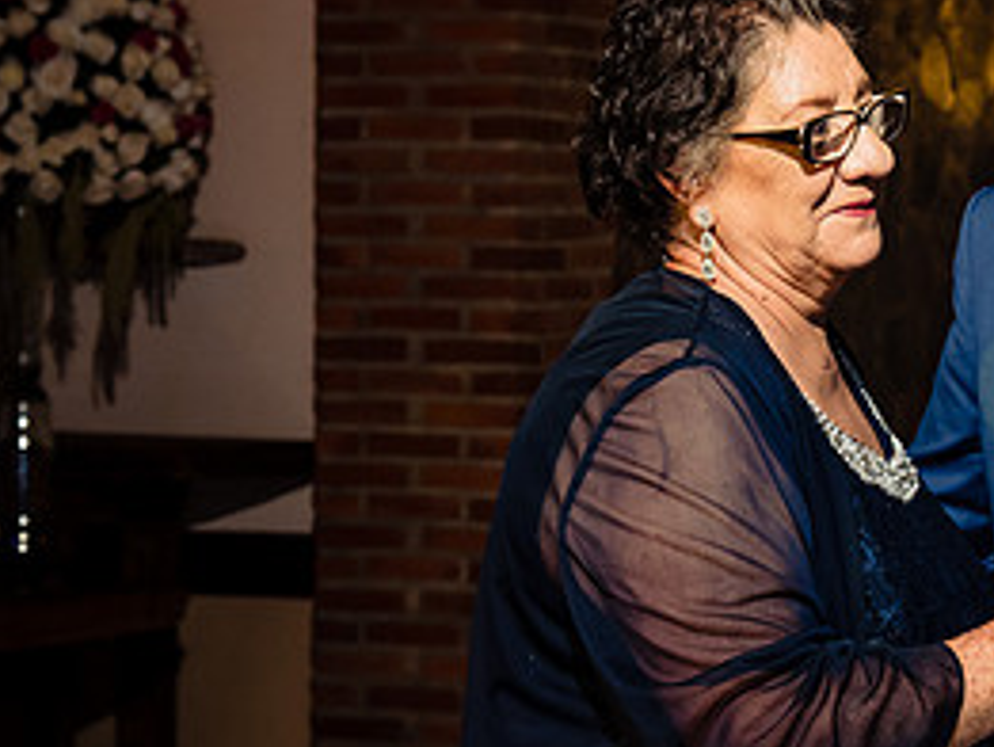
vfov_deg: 10.7
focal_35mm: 139
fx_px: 3993
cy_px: 265
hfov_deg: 14.1
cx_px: 823
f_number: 7.1
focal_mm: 65
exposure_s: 1/200
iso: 2000
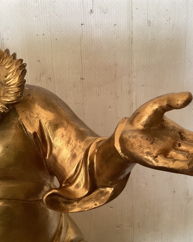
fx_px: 300
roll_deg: -1.9
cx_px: 127
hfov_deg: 35.4
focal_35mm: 42
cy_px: 118
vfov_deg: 43.8
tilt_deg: -24.2
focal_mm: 3.3
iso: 200
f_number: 2.4
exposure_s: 1/60
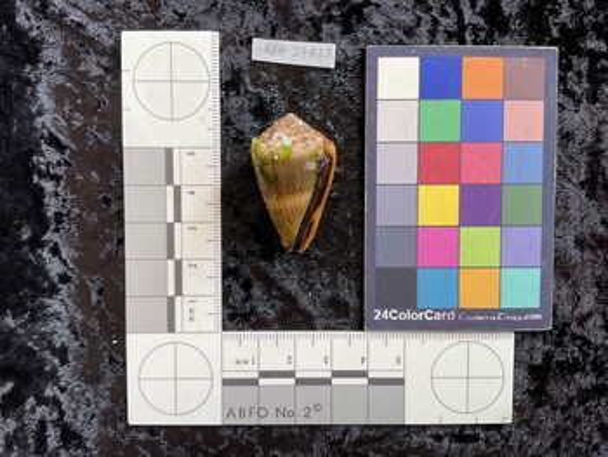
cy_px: 228
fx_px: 510
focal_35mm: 29
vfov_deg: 48.3
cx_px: 304
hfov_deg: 61.6
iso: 50
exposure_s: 1/120
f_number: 1.8
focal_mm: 3
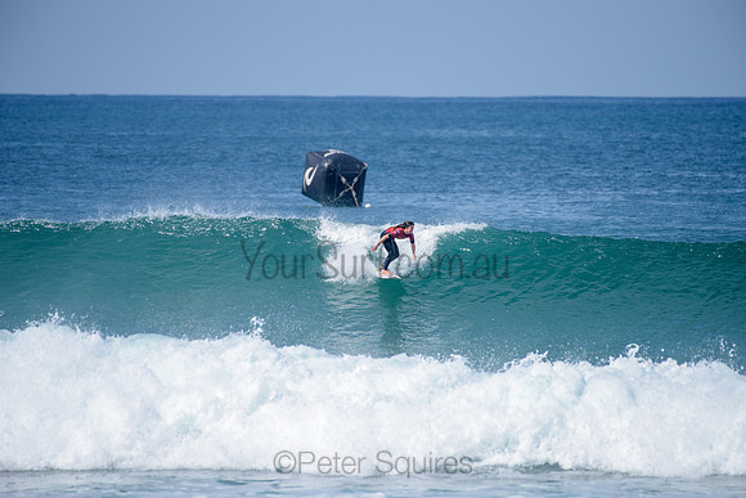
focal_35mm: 500
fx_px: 10363
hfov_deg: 4.1
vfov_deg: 2.8
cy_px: 249
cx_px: 373
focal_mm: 500
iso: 250
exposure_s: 1/2500
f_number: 6.3
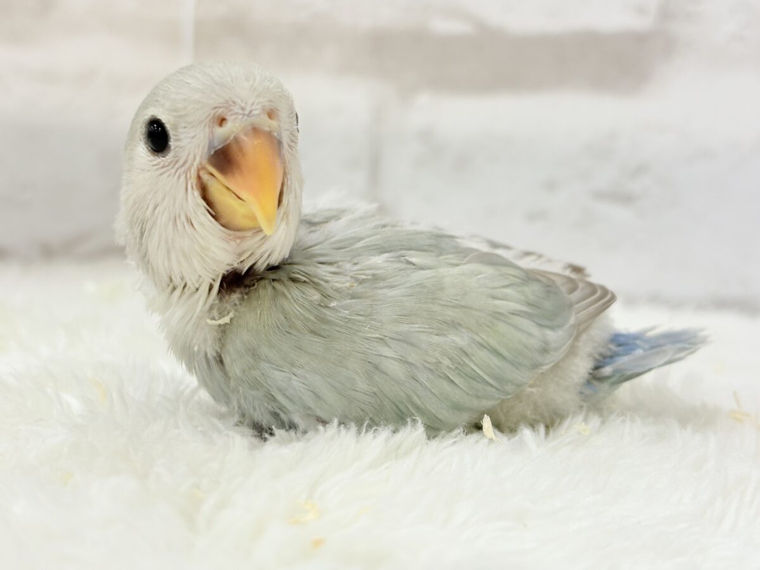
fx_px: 1142
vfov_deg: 28.0
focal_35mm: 52
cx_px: 380
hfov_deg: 36.8
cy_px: 285
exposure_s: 1/100
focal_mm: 5.96
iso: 80
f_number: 1.6
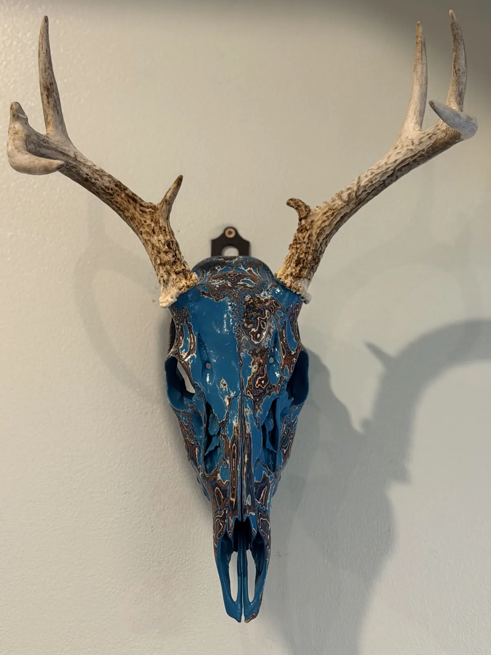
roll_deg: -2.5
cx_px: 246
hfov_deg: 30.3
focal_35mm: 48
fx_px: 908
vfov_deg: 39.7
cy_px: 328
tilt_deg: +16.2
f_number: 1.78
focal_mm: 6.76
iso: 320
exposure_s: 1/40
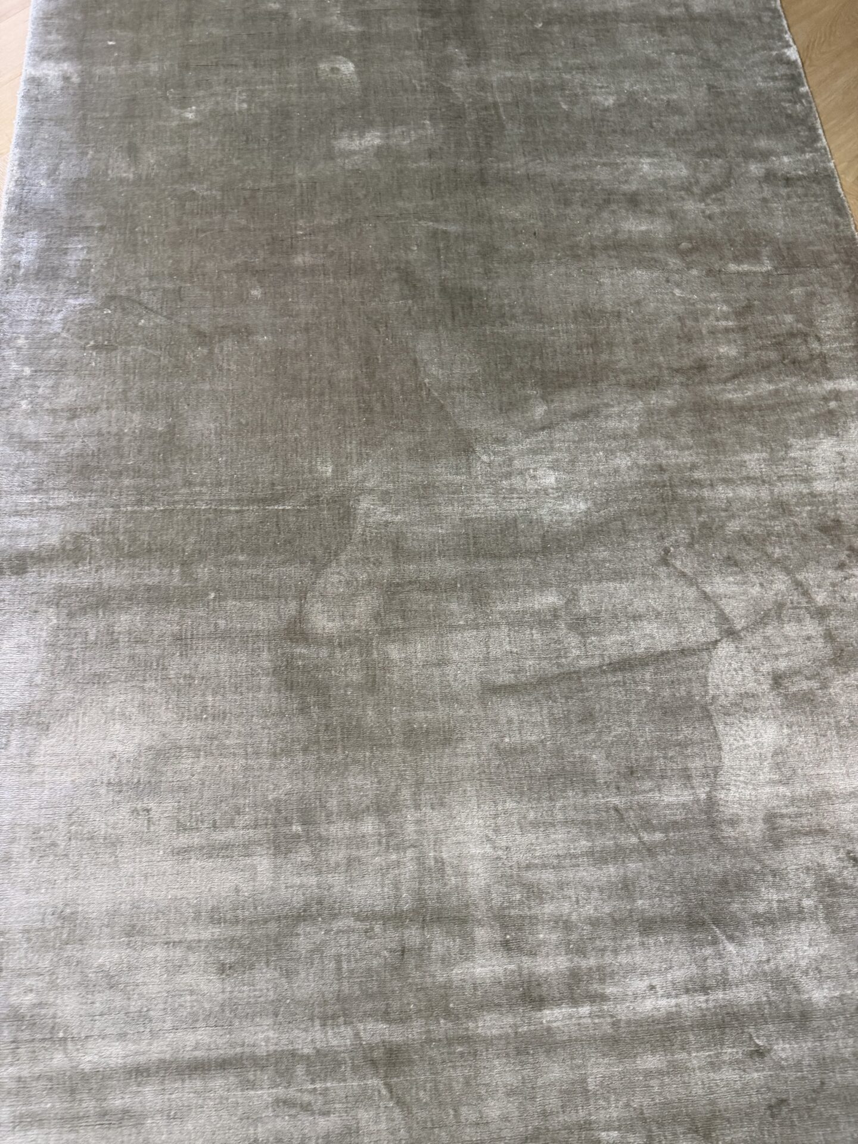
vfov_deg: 71.6
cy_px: 572
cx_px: 429
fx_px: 793
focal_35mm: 24
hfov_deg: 56.8
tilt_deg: -69.6
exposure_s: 1/50
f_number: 1.78
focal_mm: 6.76
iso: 400
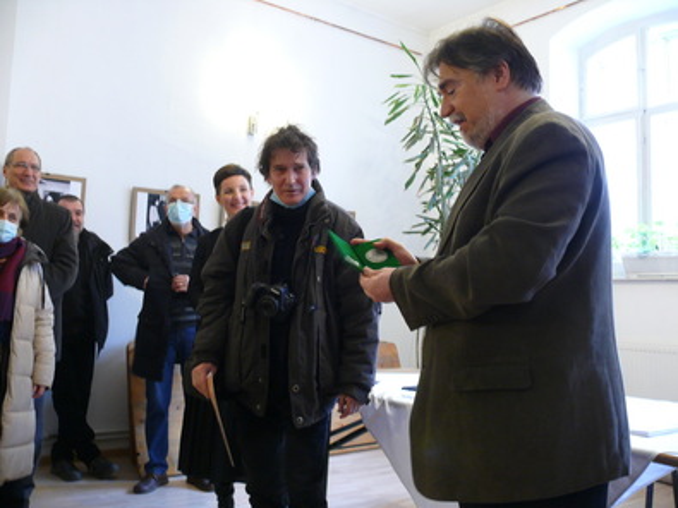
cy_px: 254
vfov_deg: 40.7
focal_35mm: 35
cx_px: 339
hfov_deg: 52.6
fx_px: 685
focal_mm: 7.4
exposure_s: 1/10
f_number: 2.8
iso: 200
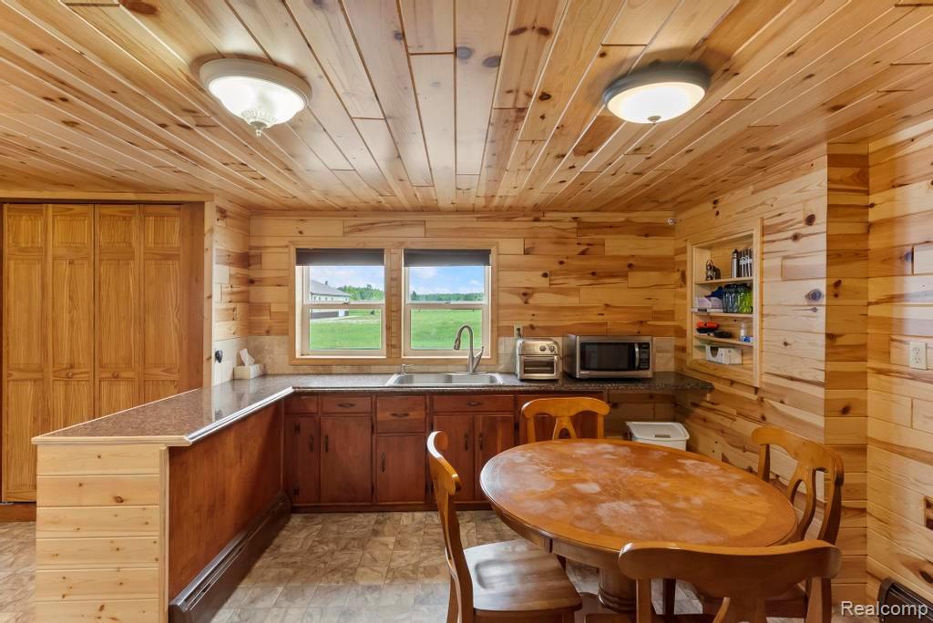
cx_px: 466
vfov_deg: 70.5
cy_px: 312
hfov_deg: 93.2
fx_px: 441
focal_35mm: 17
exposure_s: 1/60
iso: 320
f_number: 7.1
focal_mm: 17
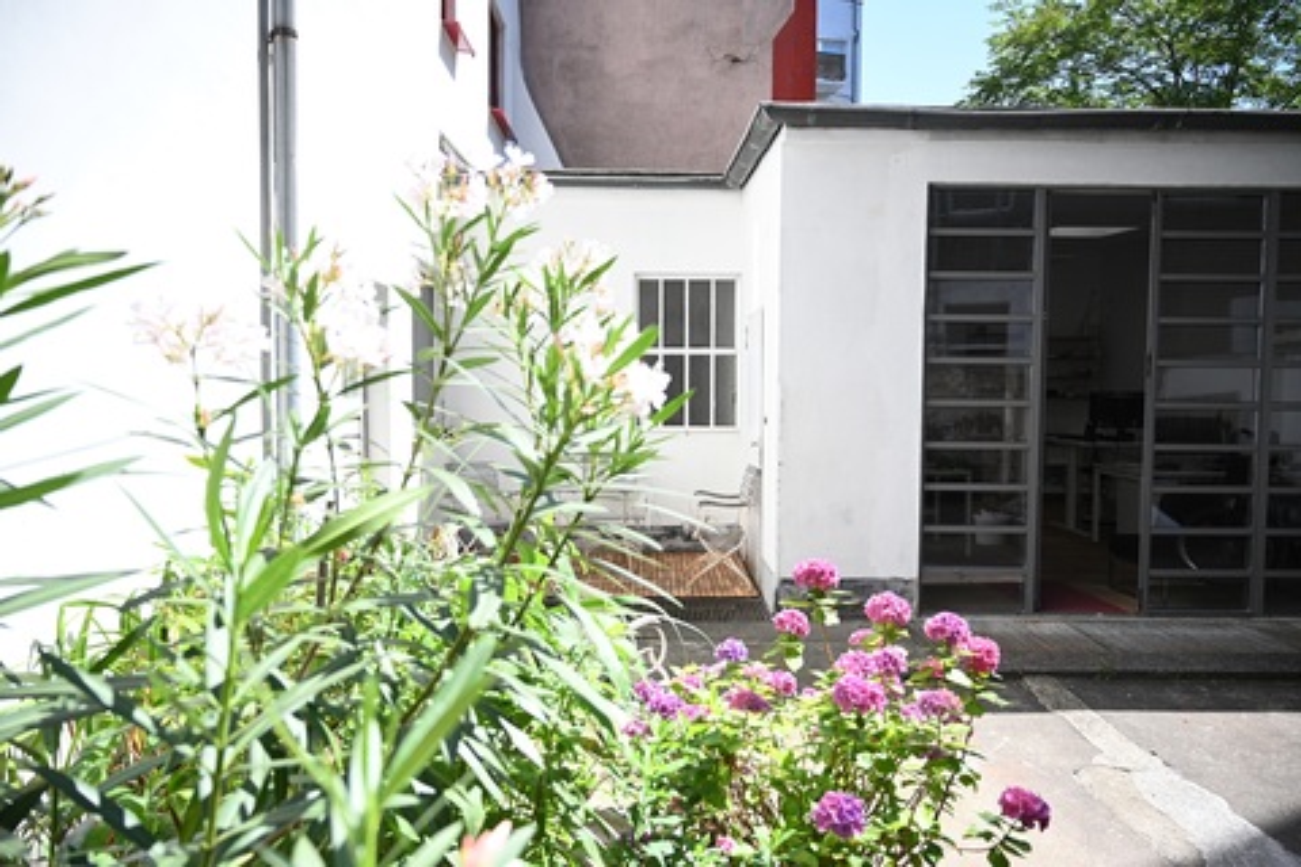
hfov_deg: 73.7
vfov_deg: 53.1
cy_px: 434
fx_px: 867
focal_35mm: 24
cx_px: 650
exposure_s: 1/8000
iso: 2000
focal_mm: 24
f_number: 4
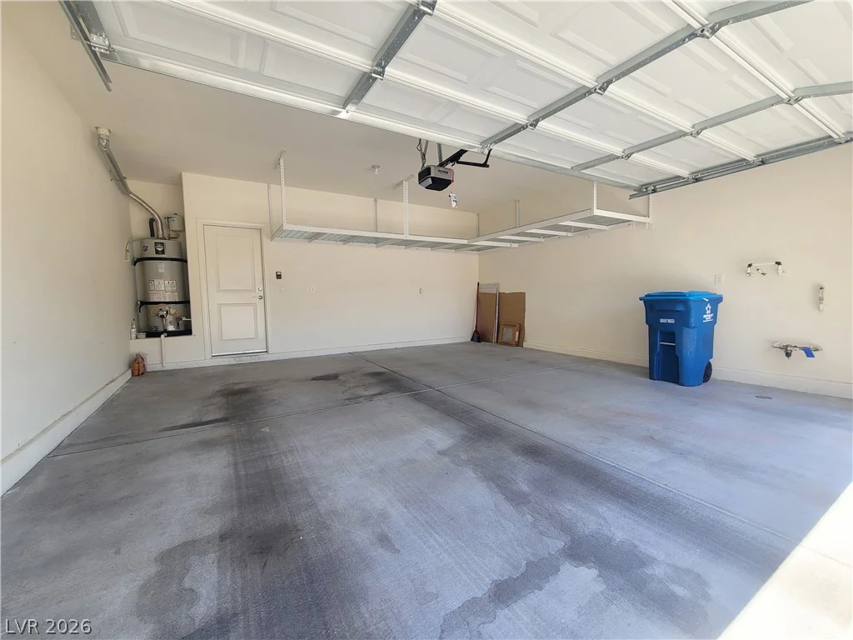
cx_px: 426
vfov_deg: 89.9
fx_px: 320
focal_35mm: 13
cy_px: 320
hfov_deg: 106.2
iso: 50
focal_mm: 2.2
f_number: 2.2
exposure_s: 1/169
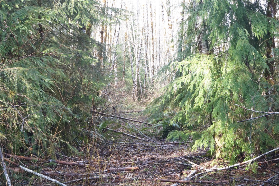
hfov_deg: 37.9
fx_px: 406
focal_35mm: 52
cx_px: 140
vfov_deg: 25.7
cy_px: 93
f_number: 11
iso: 1250
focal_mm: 35
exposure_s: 1/60
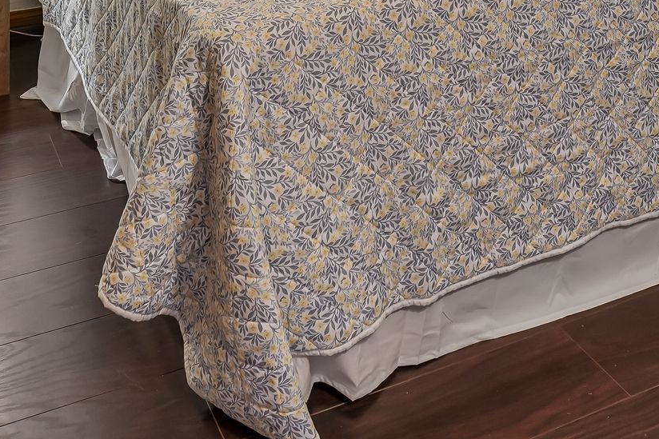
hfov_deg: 38.8
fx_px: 933
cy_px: -316
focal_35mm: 51
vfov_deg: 20.3
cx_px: 378
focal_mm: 14
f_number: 8
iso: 400
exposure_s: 1/6
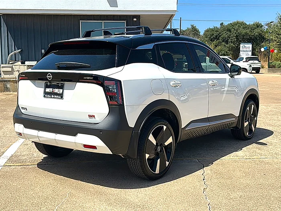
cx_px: 140
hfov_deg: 51.4
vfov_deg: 39.7
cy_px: 106
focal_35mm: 36
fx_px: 292
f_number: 1.78
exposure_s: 1/6667
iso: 80
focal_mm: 6.86
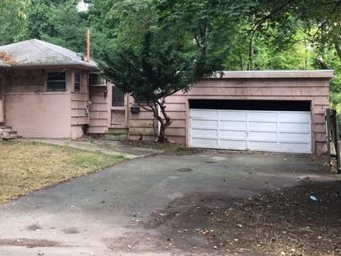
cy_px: 87
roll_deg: +0.2
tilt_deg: +3.2
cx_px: 103
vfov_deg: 31.9
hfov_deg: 41.3
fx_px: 443
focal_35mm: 45
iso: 25
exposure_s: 1/132
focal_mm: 4.15
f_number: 2.2
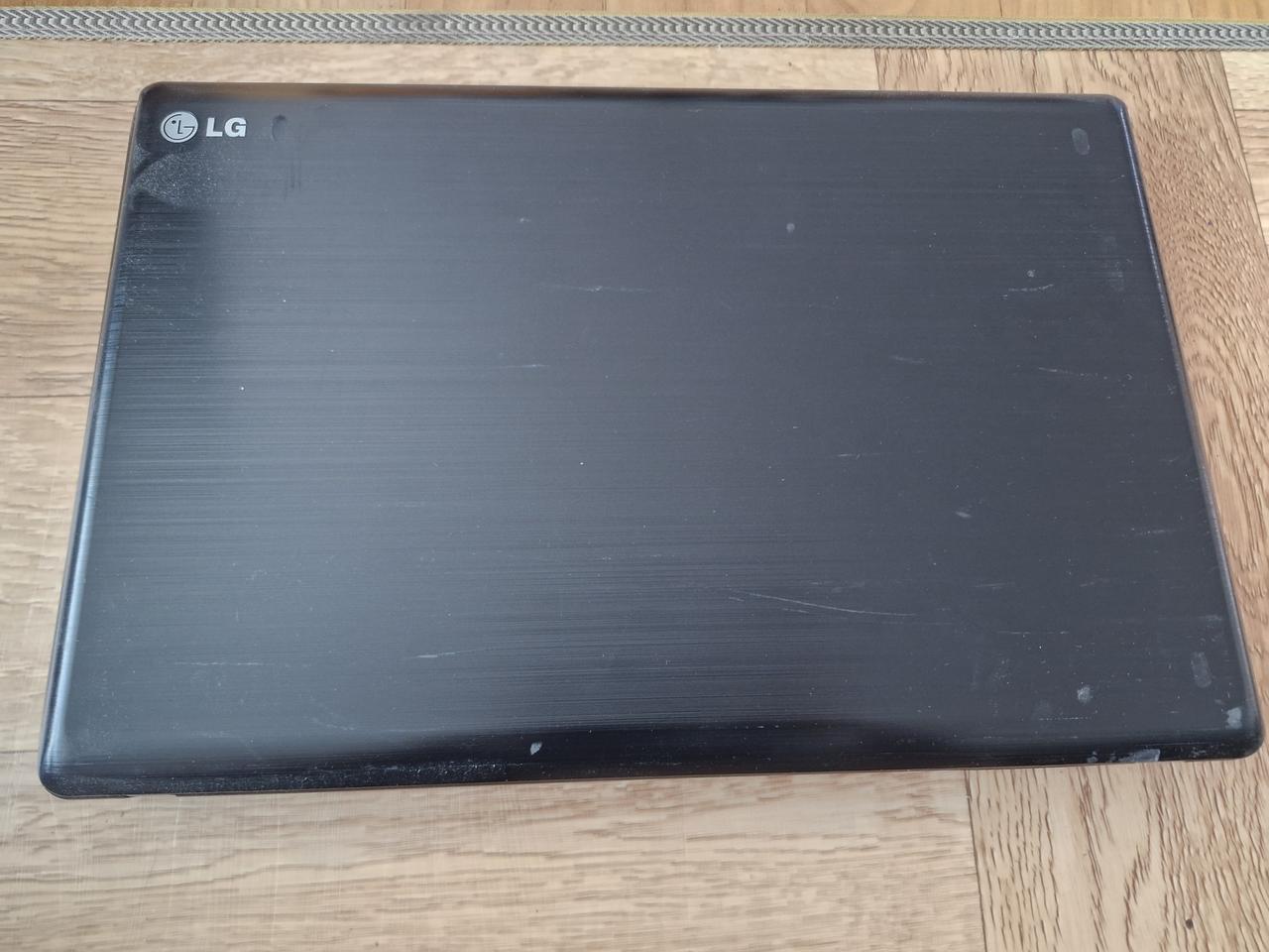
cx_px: 634
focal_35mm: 23
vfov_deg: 58.9
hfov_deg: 73.9
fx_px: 843
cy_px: 476
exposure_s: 1/60
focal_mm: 5.54
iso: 640
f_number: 1.8
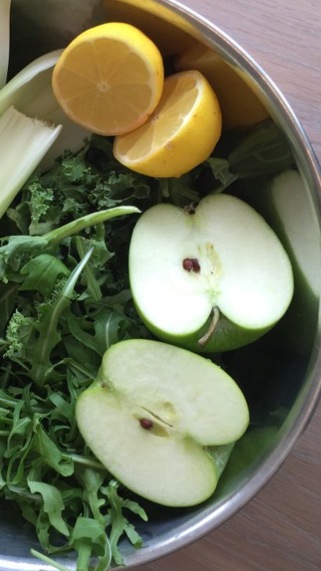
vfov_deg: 45.4
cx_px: 9
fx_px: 681
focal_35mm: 45
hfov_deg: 25.4
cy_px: 270
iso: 40
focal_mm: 4.15
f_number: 2.2
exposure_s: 1/100
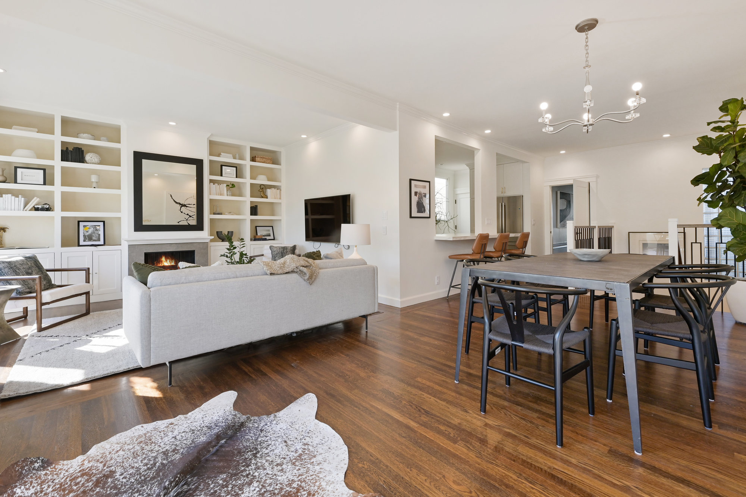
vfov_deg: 75.4
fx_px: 321
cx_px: 373
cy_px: 248
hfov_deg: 98.6
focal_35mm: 16
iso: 400
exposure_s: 1/40
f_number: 11
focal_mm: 15.5
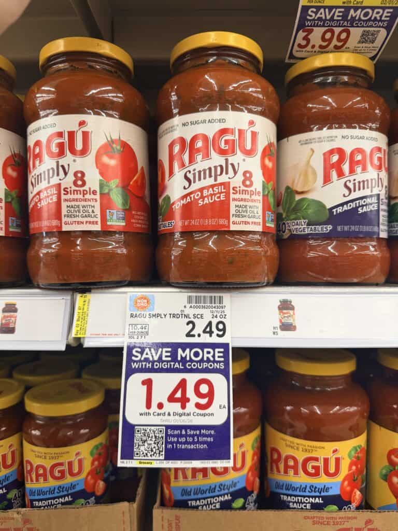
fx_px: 368
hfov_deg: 56.8
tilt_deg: -2.0
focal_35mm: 24
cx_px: 199
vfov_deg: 71.6
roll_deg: +0.5
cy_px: 266
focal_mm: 6.76
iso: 125
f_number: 1.78
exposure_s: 1/66
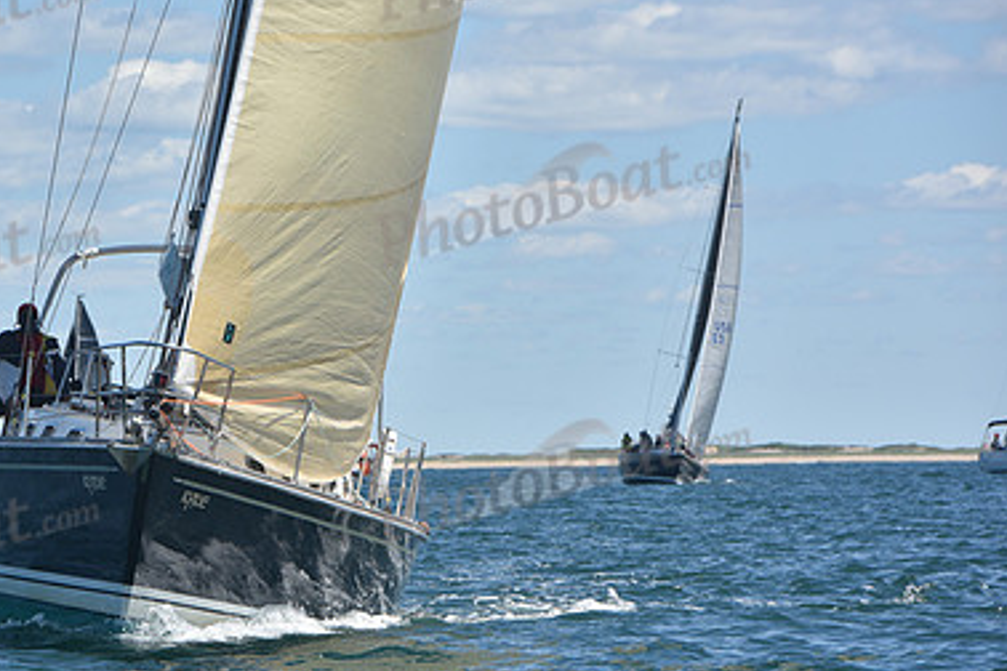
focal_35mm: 307
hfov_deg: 6.7
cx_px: 240
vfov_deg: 4.5
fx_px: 8587
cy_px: 374
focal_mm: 200
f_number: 9
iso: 250
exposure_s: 1/800
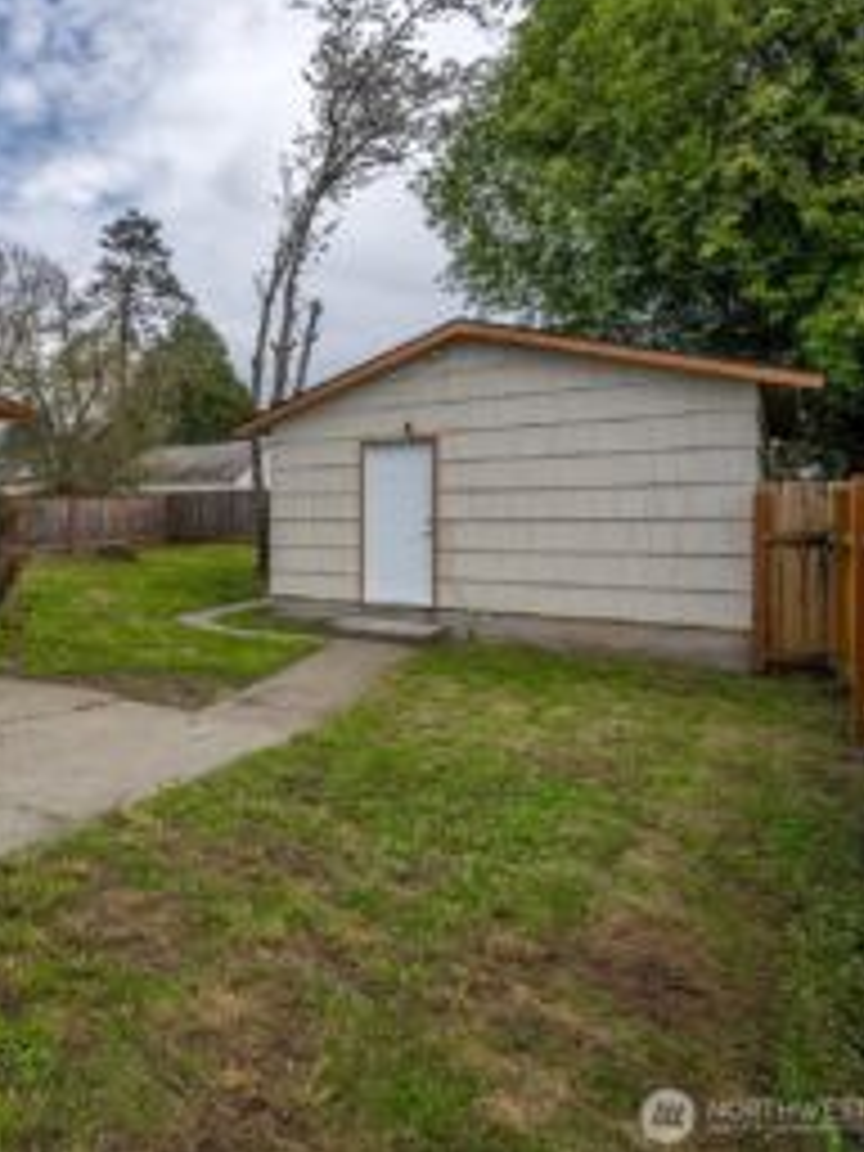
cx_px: 0
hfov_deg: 51.0
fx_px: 699
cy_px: 556
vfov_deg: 79.0
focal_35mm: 21
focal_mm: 14
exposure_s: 1/200
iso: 80
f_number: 7.1
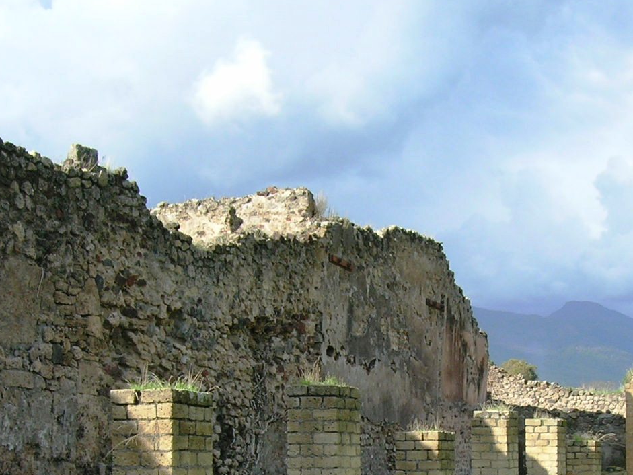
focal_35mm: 74
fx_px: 1353
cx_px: 404
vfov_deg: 19.6
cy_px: 414
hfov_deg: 26.2
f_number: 4.9
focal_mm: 5.7
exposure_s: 1/156
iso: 50
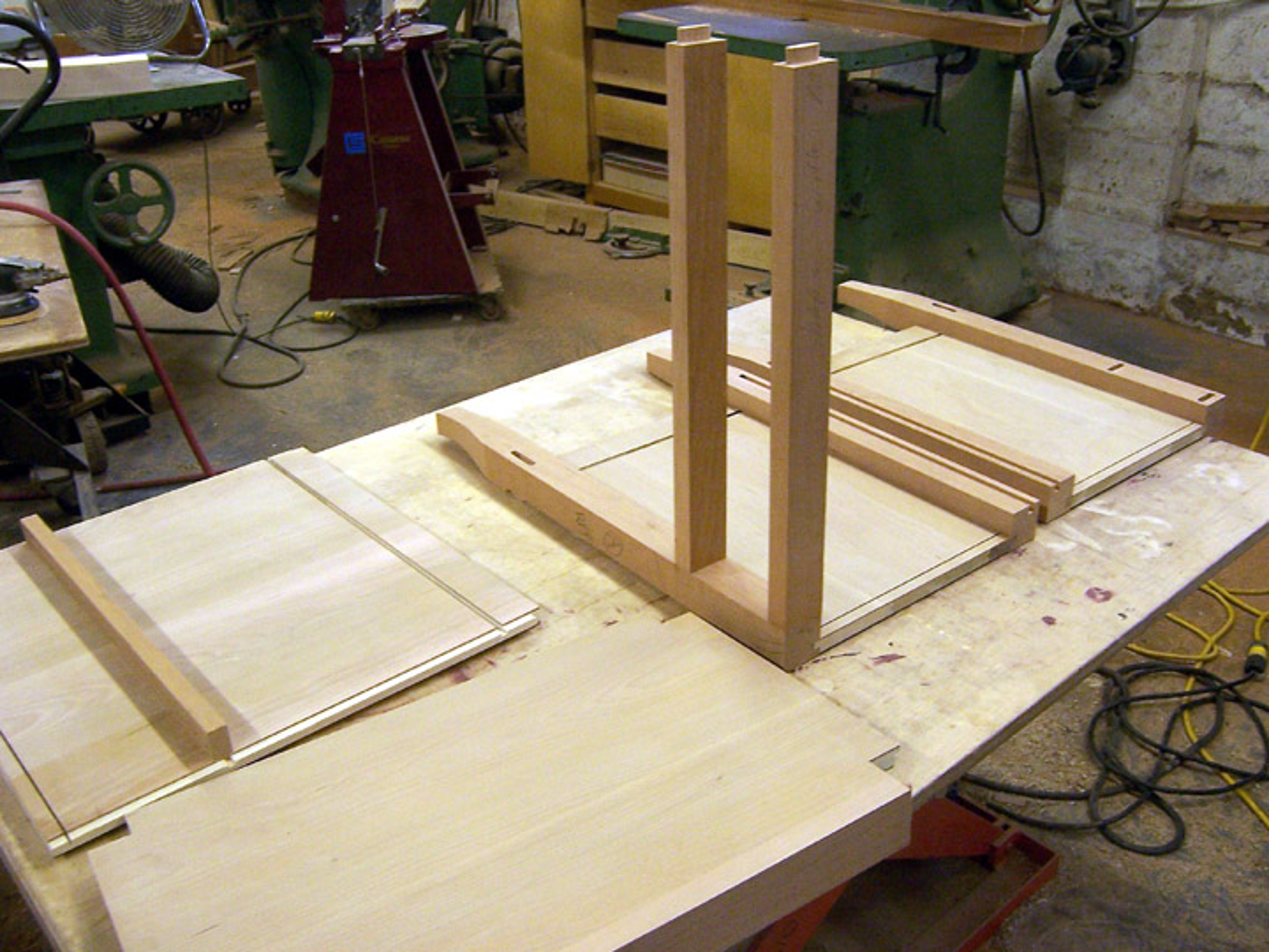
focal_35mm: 33
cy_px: 476
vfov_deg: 42.9
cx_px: 634
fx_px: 1210
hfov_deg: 55.4
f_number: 3.4
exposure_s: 1/30
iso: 140
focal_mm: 5.5
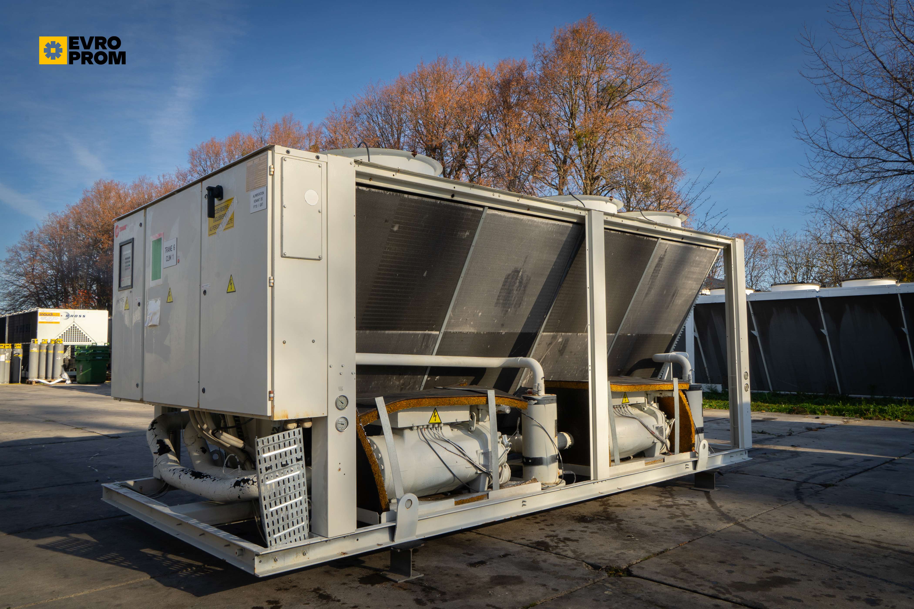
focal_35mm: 27
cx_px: 457
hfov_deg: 67.4
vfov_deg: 47.9
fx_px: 685
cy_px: 304
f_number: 14
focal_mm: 27
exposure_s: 1/80
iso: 100
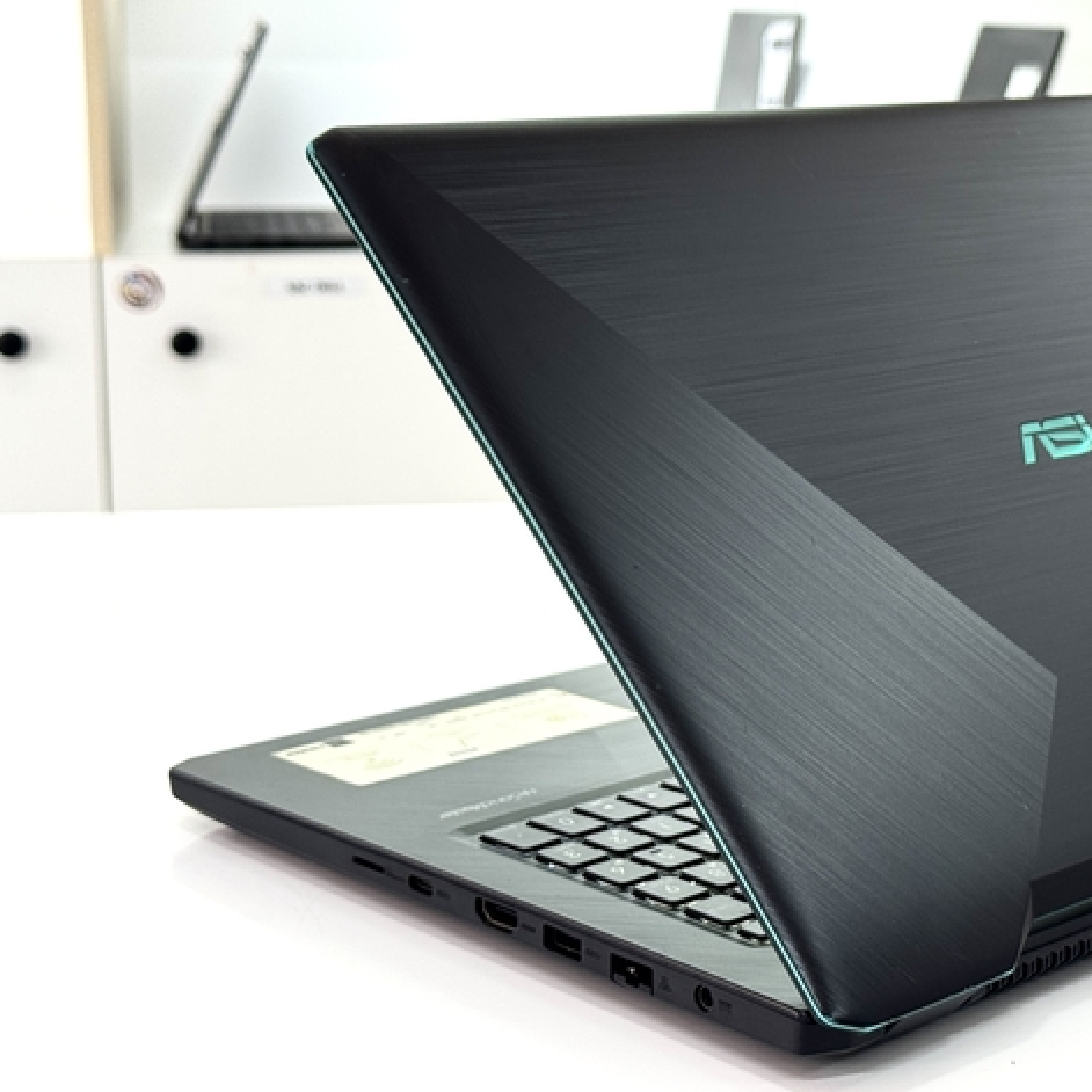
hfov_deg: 23.6
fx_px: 2570
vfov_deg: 24.0
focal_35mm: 72
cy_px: 468
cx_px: 867
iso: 50
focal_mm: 6.76
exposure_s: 1/100
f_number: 1.78
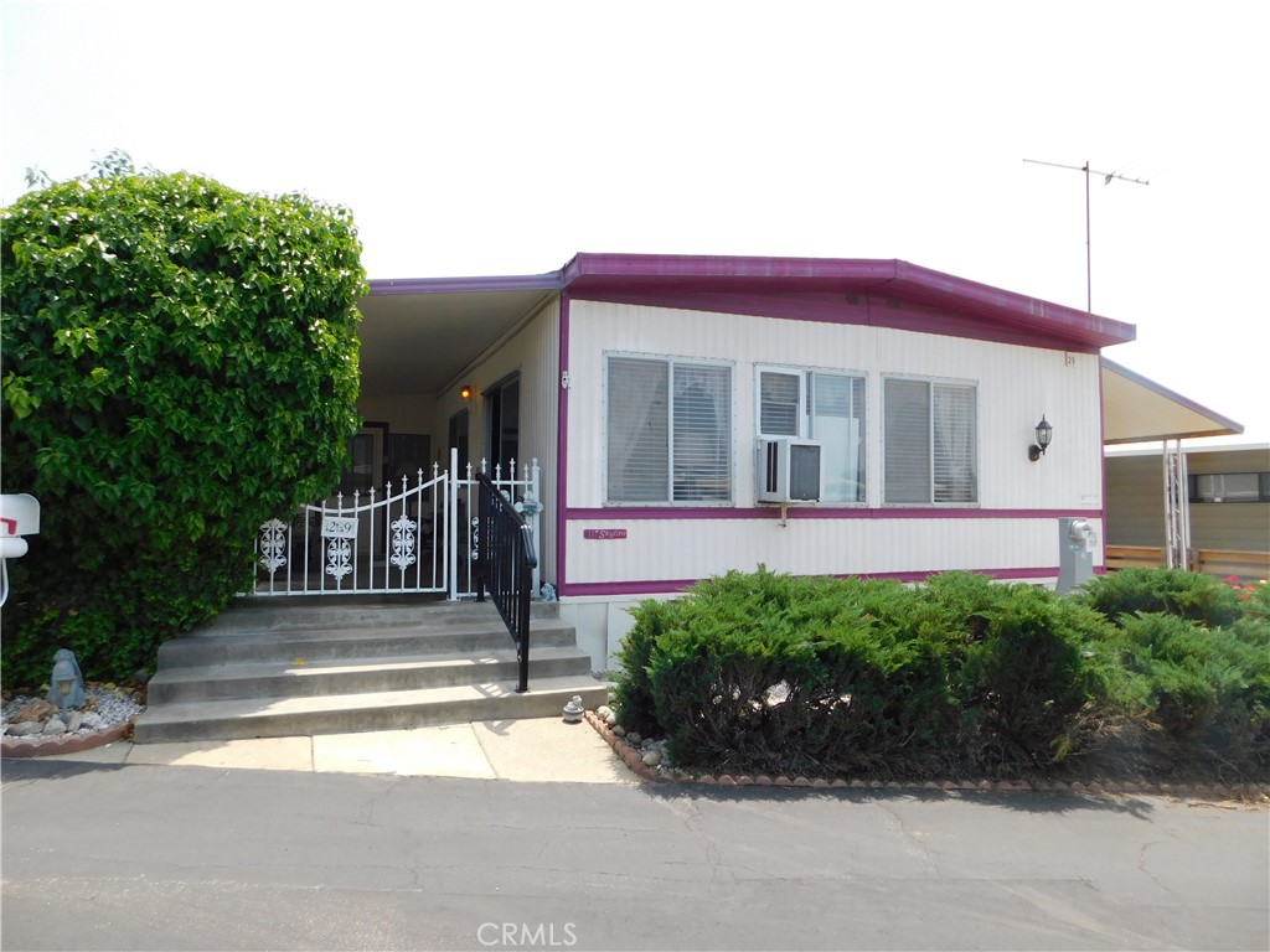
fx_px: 844
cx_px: 635
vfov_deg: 58.9
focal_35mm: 23
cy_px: 476
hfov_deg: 73.9
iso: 125
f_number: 3
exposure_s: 1/640
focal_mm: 4
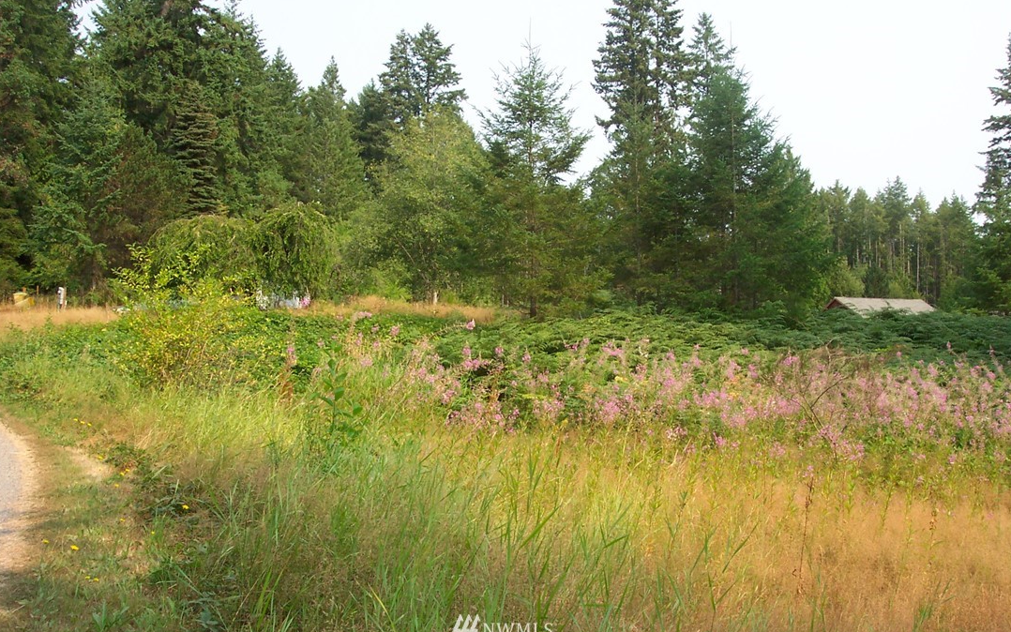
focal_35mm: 39
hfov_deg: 50.4
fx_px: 1075
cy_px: 322
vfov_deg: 32.8
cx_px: 505
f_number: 4.8
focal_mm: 8
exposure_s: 1/250
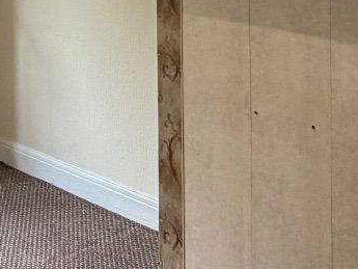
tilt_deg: -0.5
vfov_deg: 16.2
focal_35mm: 83
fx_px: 859
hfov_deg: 22.9
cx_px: 29
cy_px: -139
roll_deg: +0.7
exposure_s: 1/121
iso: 200
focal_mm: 2.22
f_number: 2.2
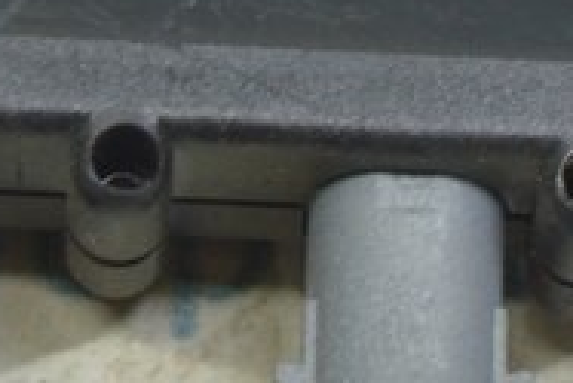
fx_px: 6786
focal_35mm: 426
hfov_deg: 4.8
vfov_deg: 3.2
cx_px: 120
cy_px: -388
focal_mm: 52
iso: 400
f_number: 5.6
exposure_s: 1/20
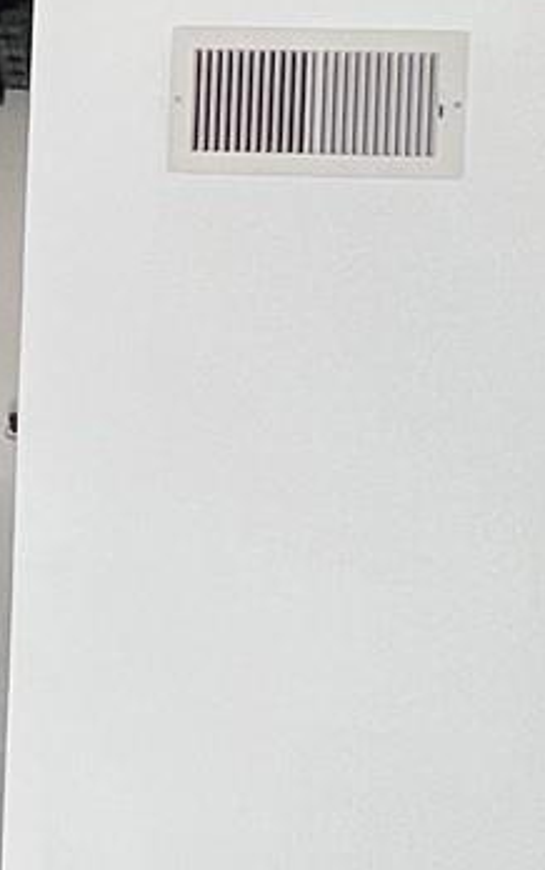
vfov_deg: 25.5
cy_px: 492
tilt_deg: +0.5
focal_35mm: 81
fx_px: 1922
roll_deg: -2.7
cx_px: -128
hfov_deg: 15.5
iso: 250
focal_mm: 1.57
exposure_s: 1/66
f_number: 1.8
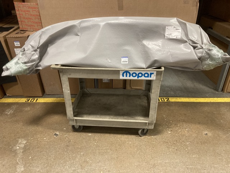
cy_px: 86
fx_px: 186
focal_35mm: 28
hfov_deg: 63.4
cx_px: 115
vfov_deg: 49.7
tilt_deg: -29.7
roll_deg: -0.2
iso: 320
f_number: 1.8
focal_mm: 3.99
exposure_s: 1/60
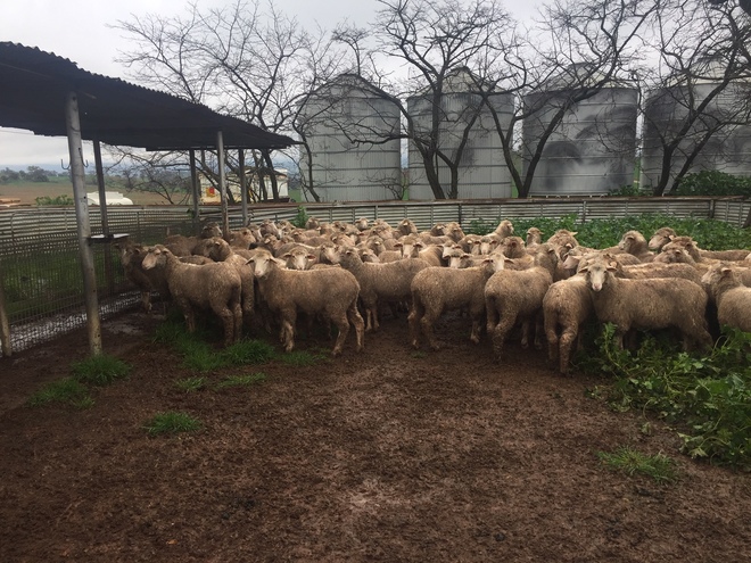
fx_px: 629
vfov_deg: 48.2
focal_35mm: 29
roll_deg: +2.2
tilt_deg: -11.7
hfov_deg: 61.7
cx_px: 376
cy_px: 282
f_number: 2.2
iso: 32
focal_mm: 4.15
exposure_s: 1/638
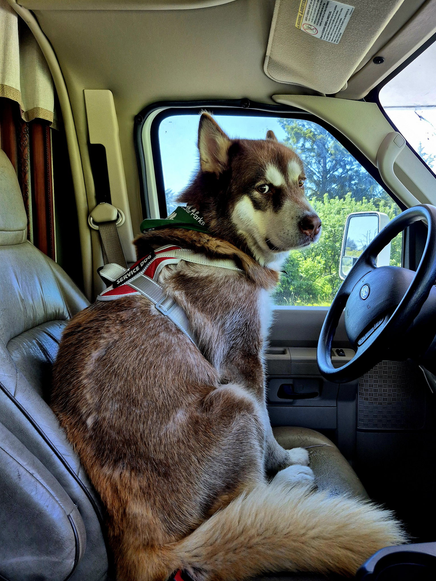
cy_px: 285
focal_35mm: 24
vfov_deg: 71.6
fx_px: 403
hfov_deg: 56.8
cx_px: 227
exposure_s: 1/182
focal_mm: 5.4
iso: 200
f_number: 1.8
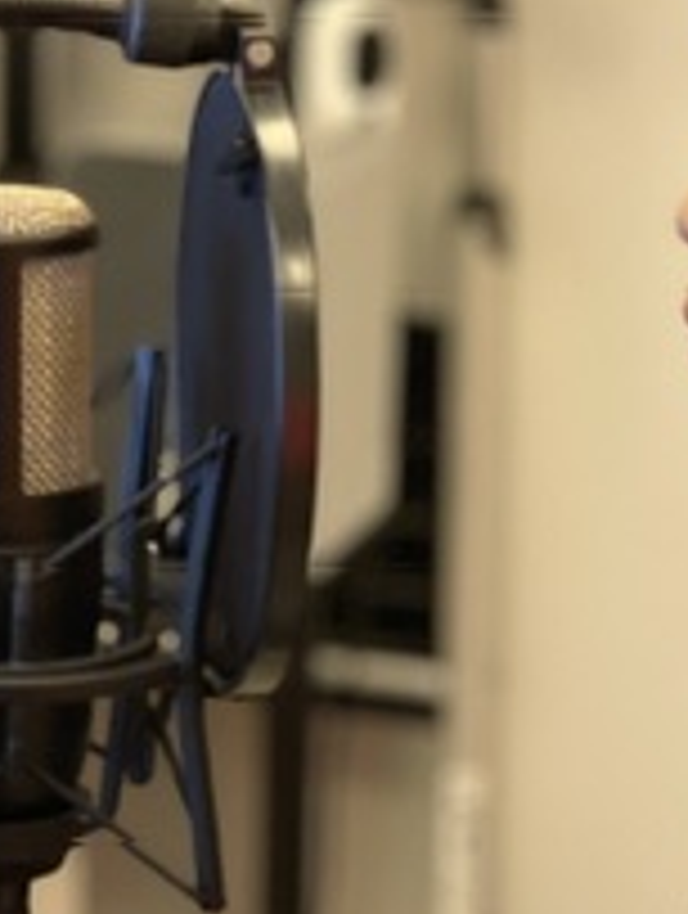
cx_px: 445
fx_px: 3989
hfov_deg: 9.9
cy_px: 297
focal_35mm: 151
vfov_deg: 13.0
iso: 320
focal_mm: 7.5
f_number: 2.2
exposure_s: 1/30
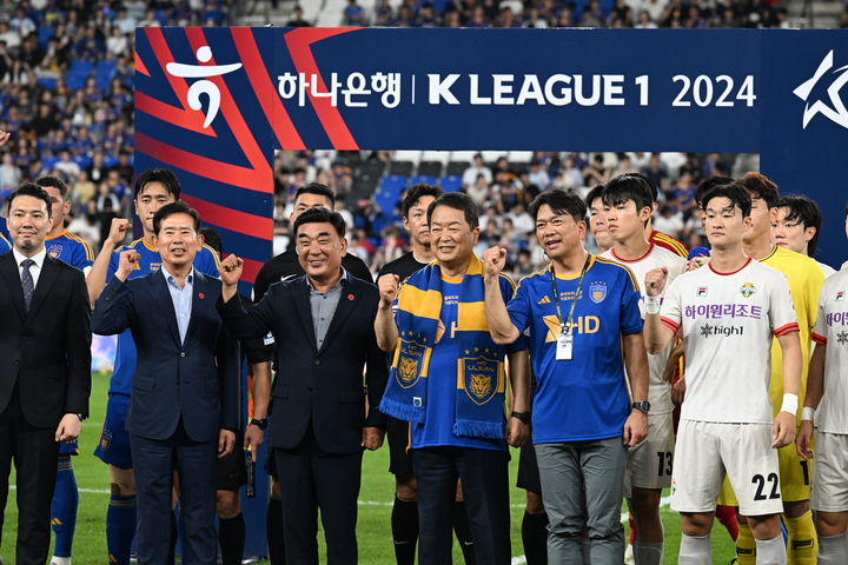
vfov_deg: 6.9
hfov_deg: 10.3
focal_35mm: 200
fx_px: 4711
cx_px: 424
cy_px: 282
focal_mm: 200
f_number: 6.3
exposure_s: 1/500
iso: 3200
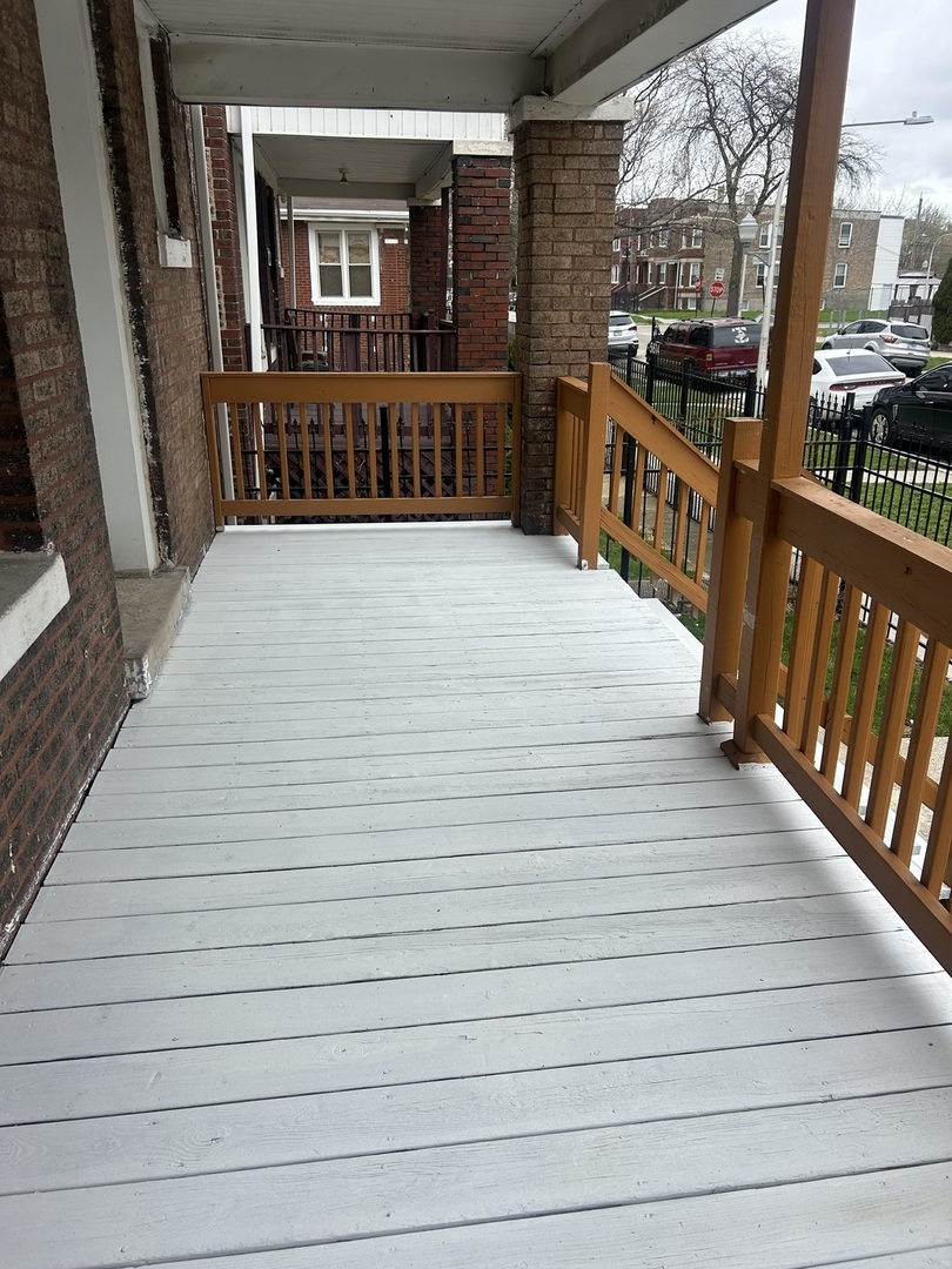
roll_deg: +0.0
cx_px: 476
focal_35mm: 26
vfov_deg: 67.3
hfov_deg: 53.1
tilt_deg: -19.9
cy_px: 634
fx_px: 953
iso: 50
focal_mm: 5.7
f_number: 1.5
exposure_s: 1/2045
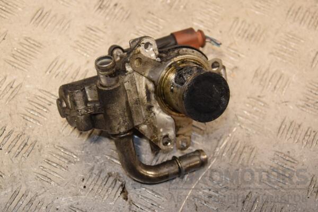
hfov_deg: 27.0
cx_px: 159
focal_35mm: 75
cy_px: 106
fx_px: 662
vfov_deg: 18.2
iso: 800
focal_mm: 50
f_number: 5.6
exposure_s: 1/200
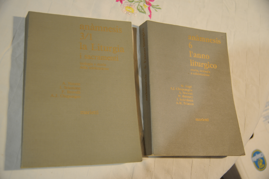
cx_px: 134
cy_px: 90
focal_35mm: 36
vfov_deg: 36.8
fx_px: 269
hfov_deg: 53.2
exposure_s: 1/15
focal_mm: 24
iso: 200
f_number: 2.8
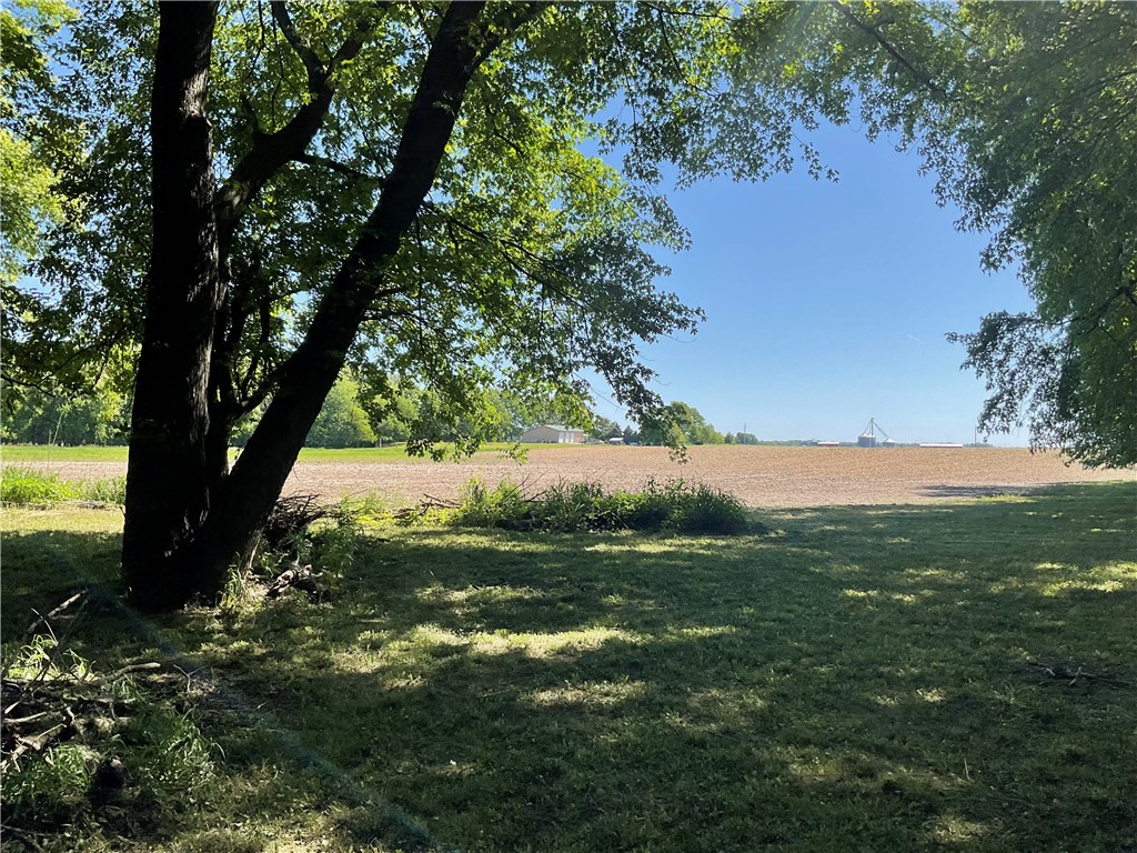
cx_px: 568
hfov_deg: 61.7
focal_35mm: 29
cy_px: 426
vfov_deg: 48.2
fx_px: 953
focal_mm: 3
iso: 16
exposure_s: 1/944
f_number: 1.8
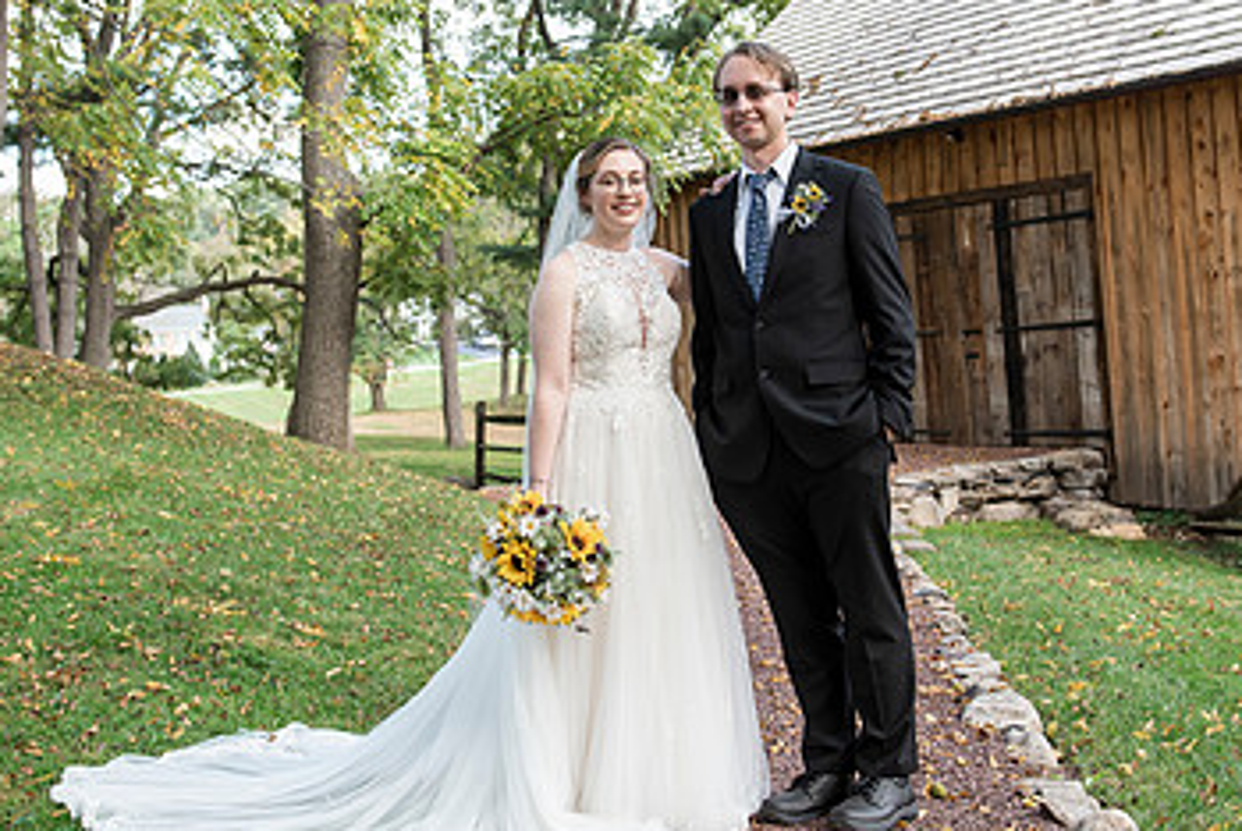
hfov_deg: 37.5
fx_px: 1830
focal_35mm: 53
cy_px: 279
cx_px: 617
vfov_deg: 25.4
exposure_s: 1/500
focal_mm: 32
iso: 400
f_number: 4
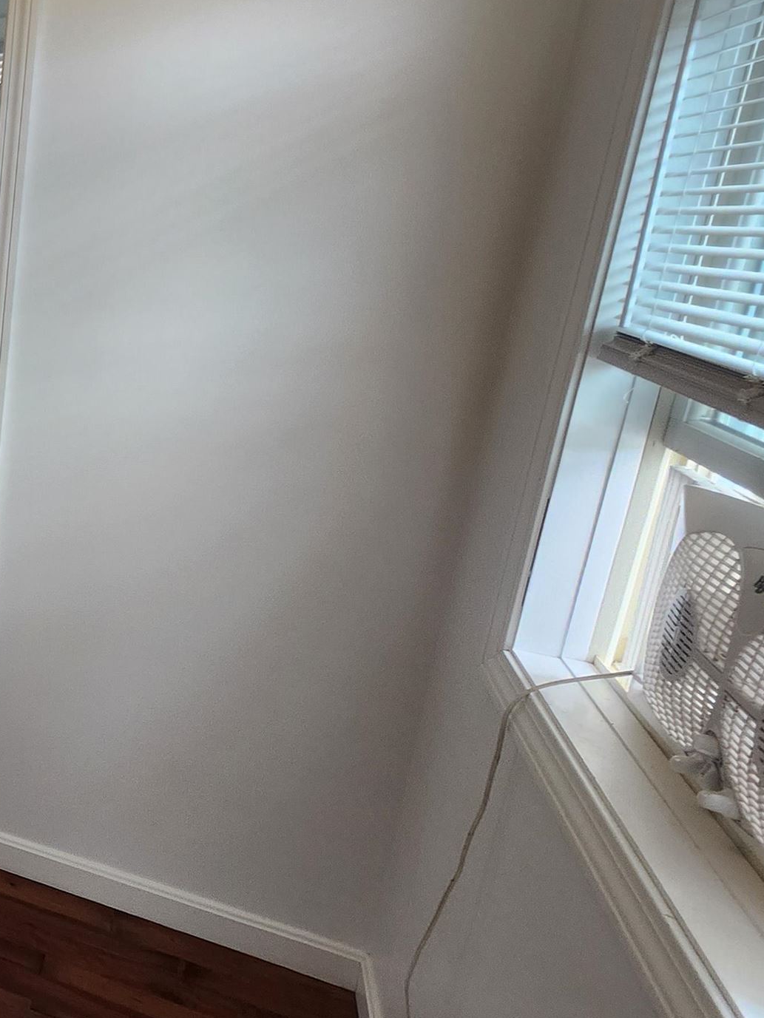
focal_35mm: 29
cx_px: -331
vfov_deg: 61.5
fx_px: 853
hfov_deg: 30.9
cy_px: 453
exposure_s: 1/60
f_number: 2.2
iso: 125
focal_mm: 1.74
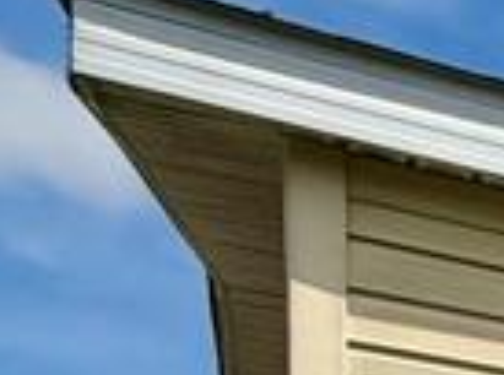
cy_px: 926
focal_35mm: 105
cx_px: 1637
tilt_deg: -2.2
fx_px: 1525
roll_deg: -0.4
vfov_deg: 11.4
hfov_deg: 10.4
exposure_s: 1/5155
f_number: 2.2
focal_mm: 2.22
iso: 50
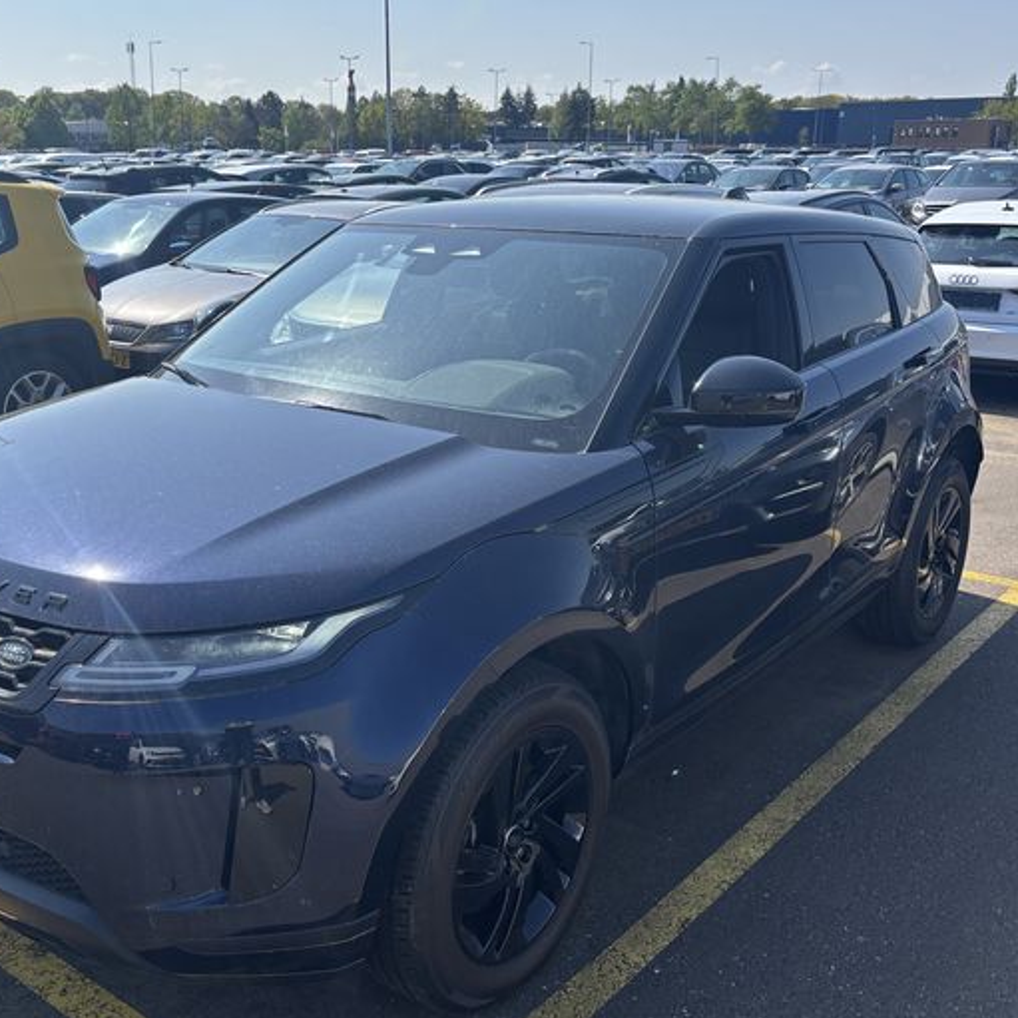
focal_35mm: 36
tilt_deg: -16.0
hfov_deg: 45.7
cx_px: 384
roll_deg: +0.3
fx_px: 1198
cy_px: 500
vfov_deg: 46.0
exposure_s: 1/2398
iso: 50
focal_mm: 5.96
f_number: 1.6
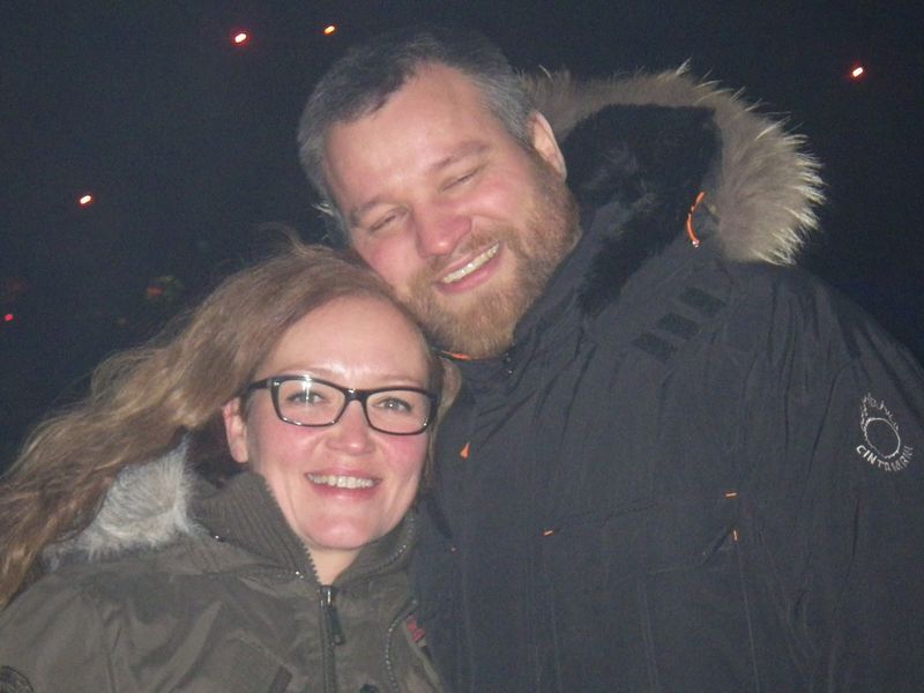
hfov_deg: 17.1
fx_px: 3070
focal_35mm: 115
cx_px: 462
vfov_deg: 12.9
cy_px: 346
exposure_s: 1/100
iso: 1600
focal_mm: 20.6
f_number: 5.2
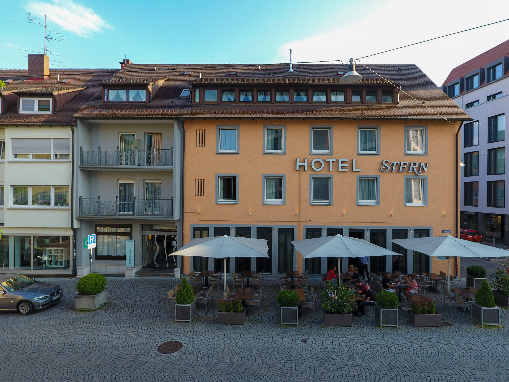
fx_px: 294
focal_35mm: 20
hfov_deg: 81.7
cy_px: 191
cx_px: 254
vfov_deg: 66.0
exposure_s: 1/180
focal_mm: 3.61
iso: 100
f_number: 2.8
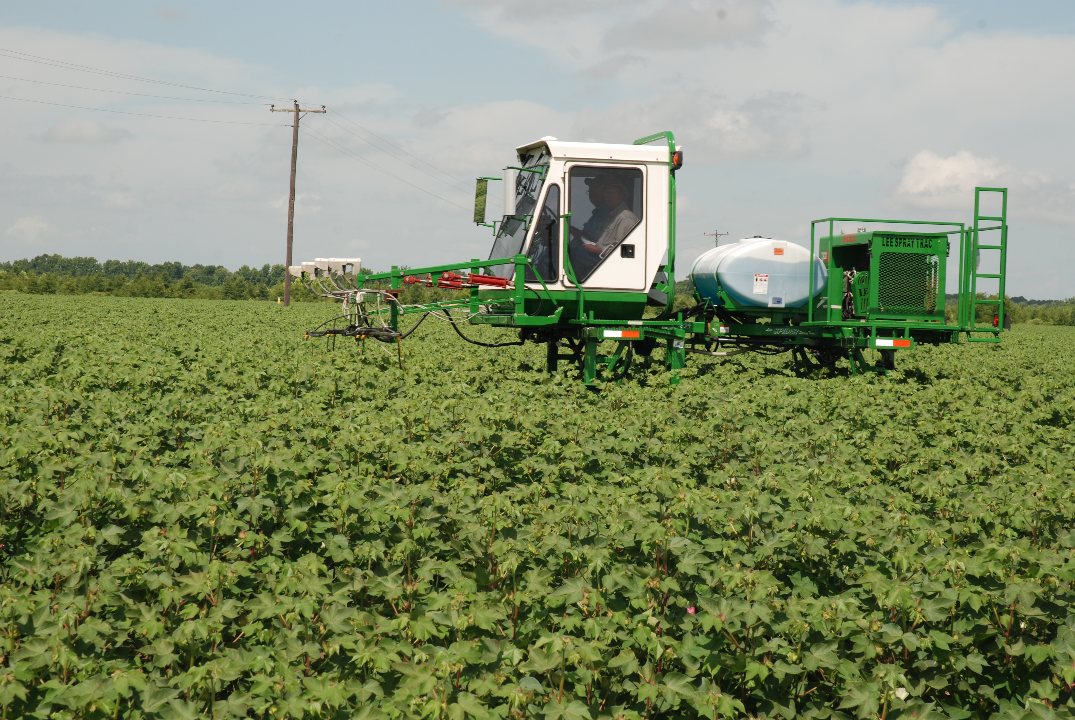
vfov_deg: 35.6
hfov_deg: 51.2
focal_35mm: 38
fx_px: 1121
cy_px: 360
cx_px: 538
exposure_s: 1/200
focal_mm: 25
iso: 200
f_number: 11
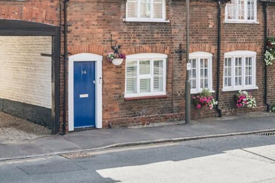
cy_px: 20
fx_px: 557
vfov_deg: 18.4
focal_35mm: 73
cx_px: 102
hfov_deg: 27.6
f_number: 8
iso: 640
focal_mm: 35
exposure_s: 1/800
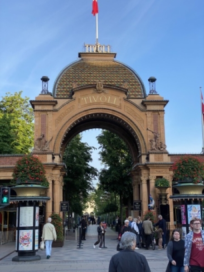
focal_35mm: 52
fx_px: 409
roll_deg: +1.9
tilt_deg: +9.9
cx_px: 102
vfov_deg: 36.8
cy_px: 136
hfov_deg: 28.0
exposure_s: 1/500
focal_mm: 6
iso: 20
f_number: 2
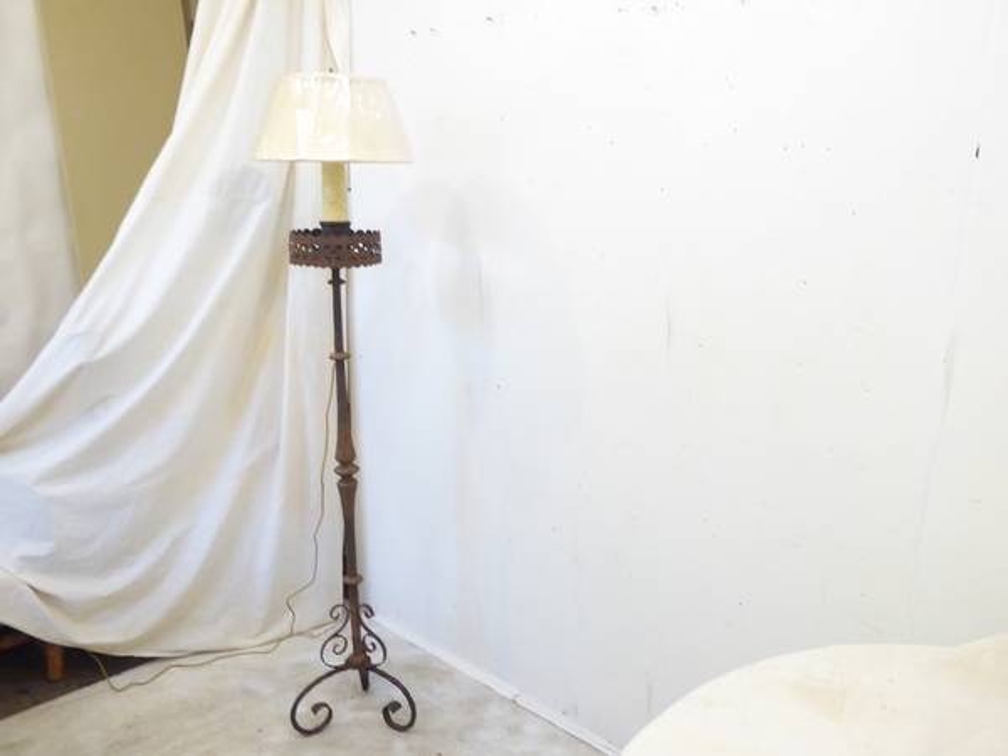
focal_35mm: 32
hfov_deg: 56.8
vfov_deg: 44.2
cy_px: 378
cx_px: 504
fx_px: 932
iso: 400
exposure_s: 1/15
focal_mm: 5.4
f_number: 3.5
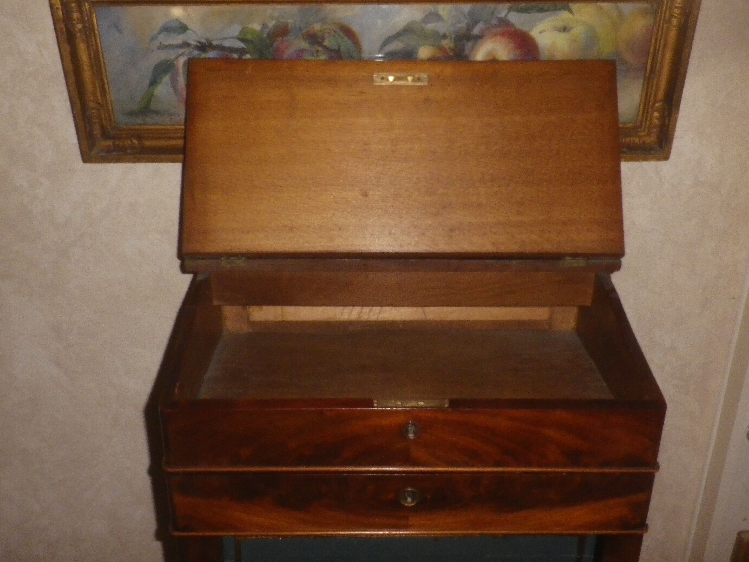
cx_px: 374
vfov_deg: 42.9
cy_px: 281
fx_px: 714
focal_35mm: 33
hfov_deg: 55.4
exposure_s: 1/50
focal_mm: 6
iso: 400
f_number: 7.7
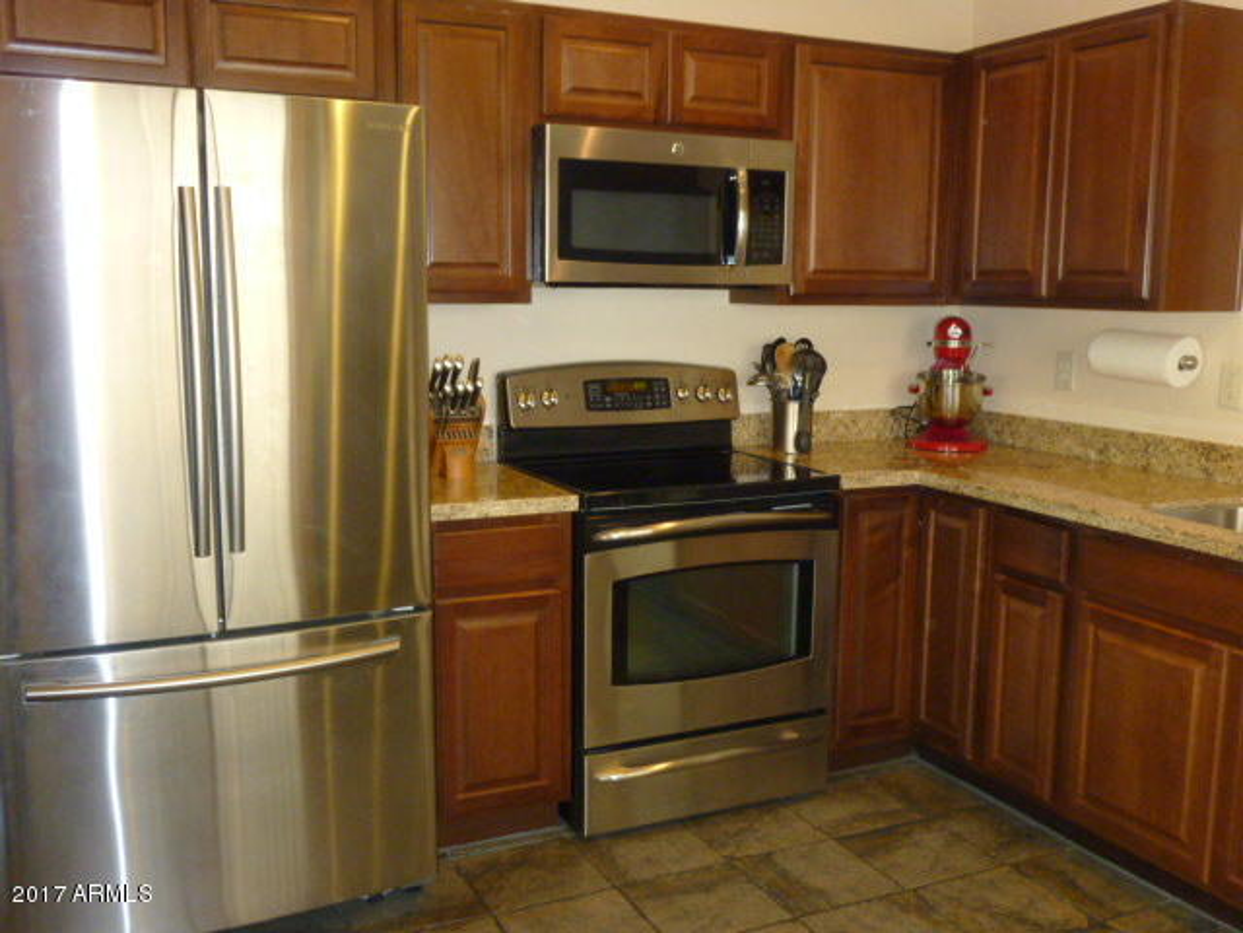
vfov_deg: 42.9
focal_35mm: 33
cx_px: 622
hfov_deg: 55.4
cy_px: 466
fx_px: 1185
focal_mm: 5.9
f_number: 3.7
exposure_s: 1/30
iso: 320
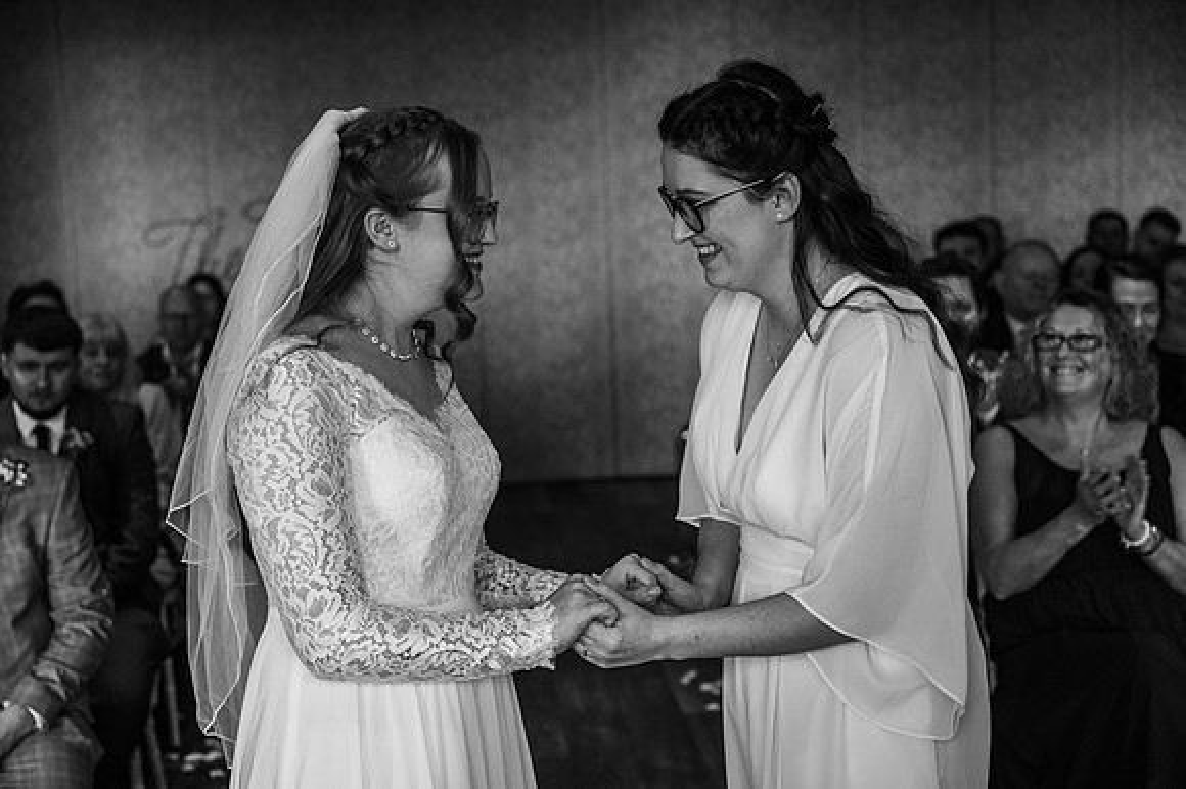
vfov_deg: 27.0
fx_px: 1646
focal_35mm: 50
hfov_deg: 39.6
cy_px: 394
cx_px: 593
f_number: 3.5
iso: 500
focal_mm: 50
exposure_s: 1/200
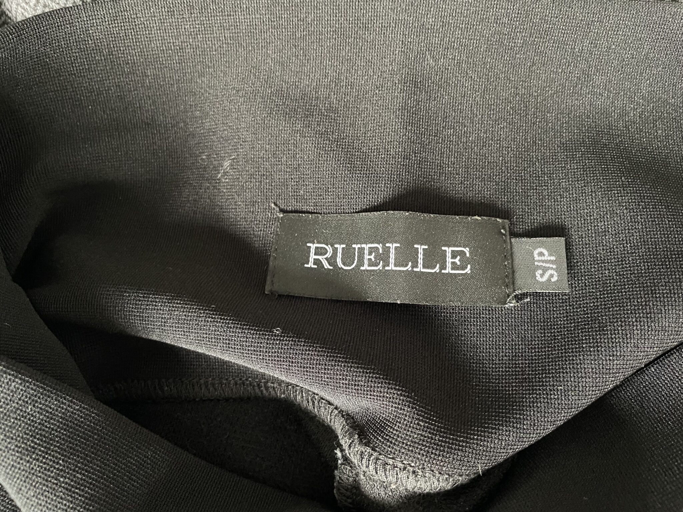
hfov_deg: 67.3
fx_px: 513
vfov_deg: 53.1
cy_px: 256
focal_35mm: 26
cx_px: 342
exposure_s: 1/30
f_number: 1.6
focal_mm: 4.2
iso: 1000
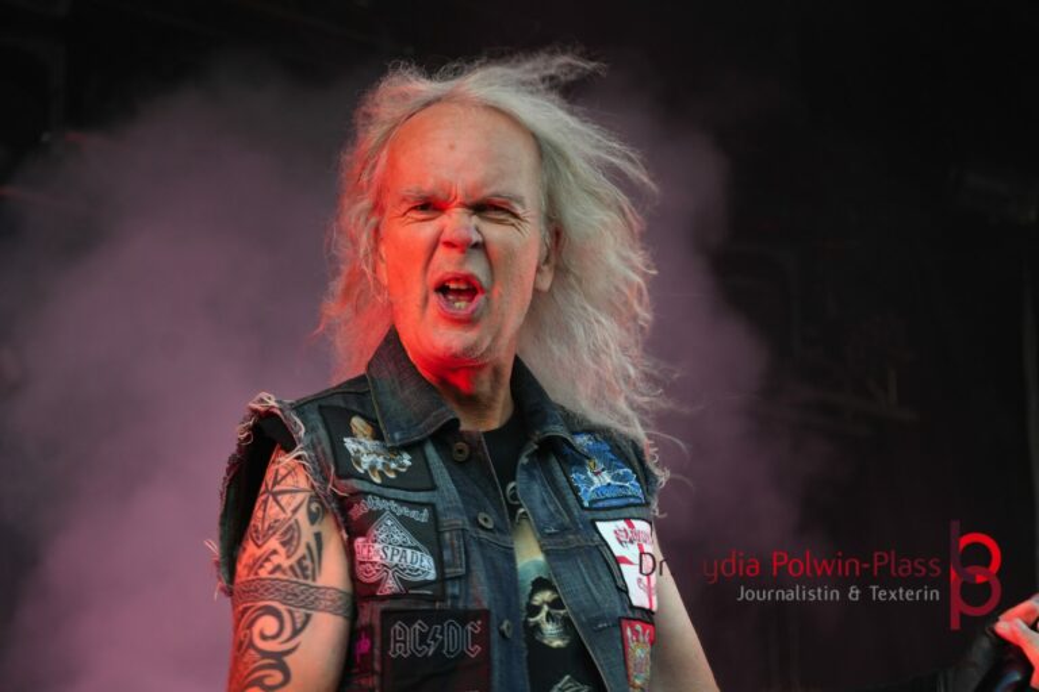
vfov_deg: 10.6
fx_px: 3723
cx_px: 520
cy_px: 346
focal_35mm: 129
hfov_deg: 15.9
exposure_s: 1/160
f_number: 5
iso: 800
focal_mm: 86
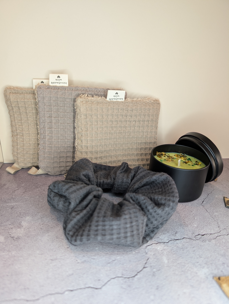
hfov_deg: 56.9
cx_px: 114
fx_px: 211
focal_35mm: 24
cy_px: 152
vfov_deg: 71.5
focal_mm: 6.9
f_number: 1.68
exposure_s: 1/30.3
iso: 26
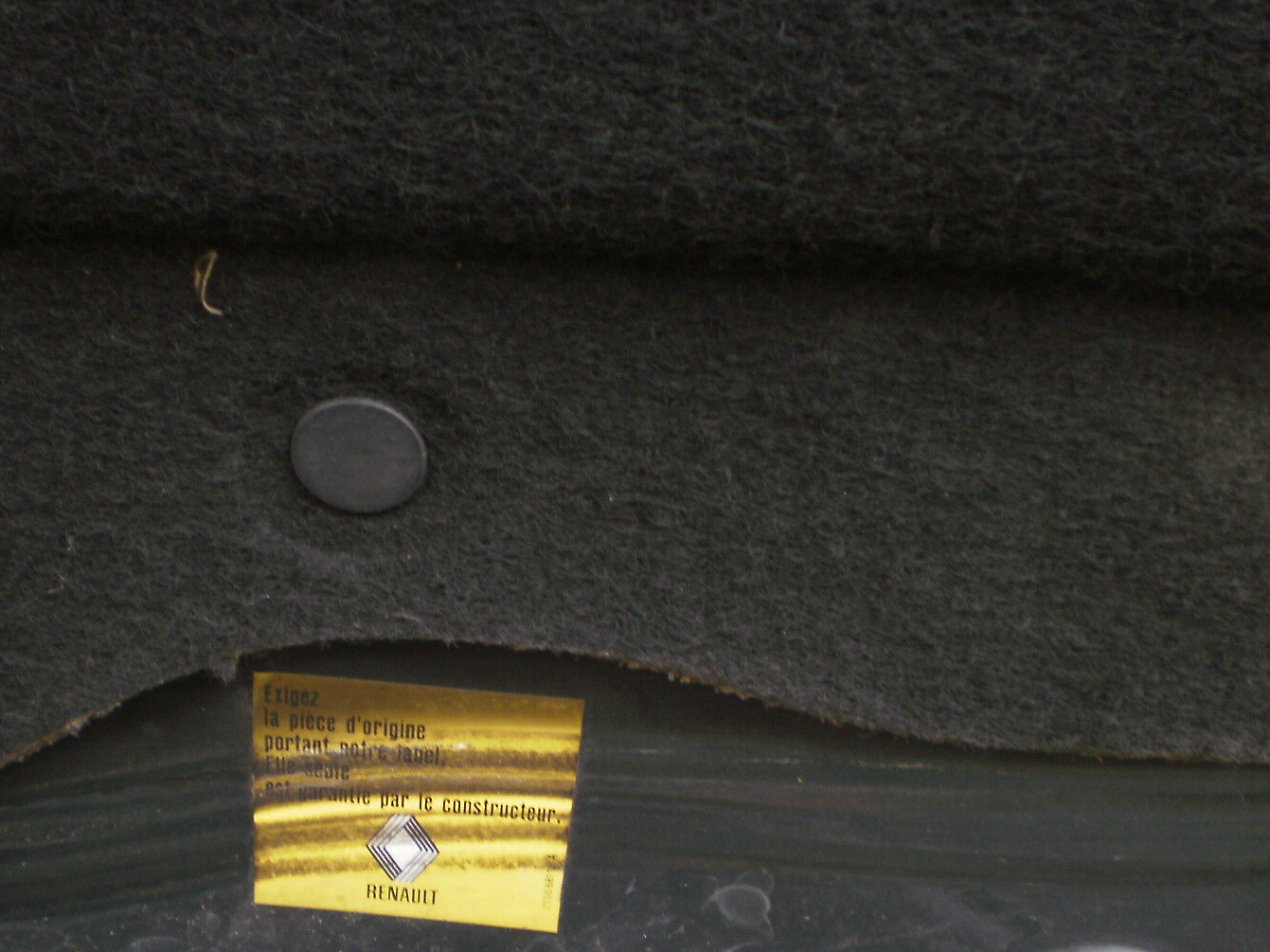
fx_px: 2017
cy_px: 617
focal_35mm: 55
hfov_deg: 34.7
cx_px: 464
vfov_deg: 26.4
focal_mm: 6.3
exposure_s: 1/50
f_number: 3.1
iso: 100
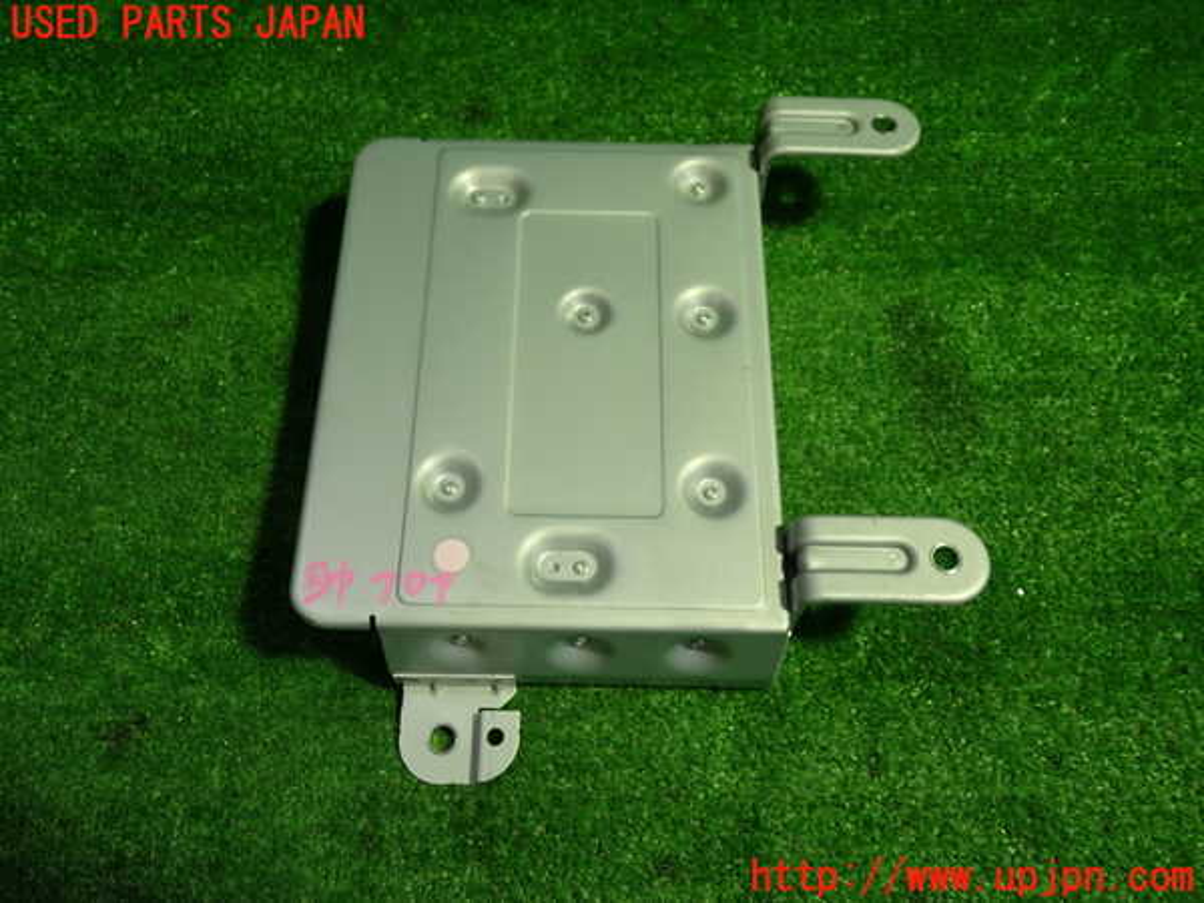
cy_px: 452
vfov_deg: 46.8
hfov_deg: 60.0
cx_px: 602
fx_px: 1043
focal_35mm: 30
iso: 200
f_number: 2.3
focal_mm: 5.4
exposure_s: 1/60
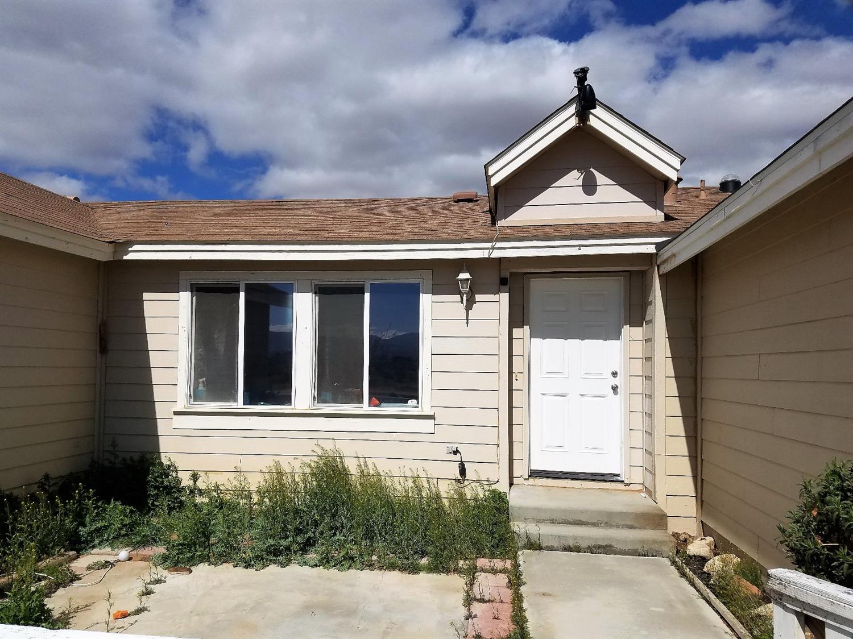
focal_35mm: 26
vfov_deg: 53.0
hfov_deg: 67.3
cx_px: 426
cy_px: 320
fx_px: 640
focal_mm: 4.2
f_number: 1.7
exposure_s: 1/8832
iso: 50
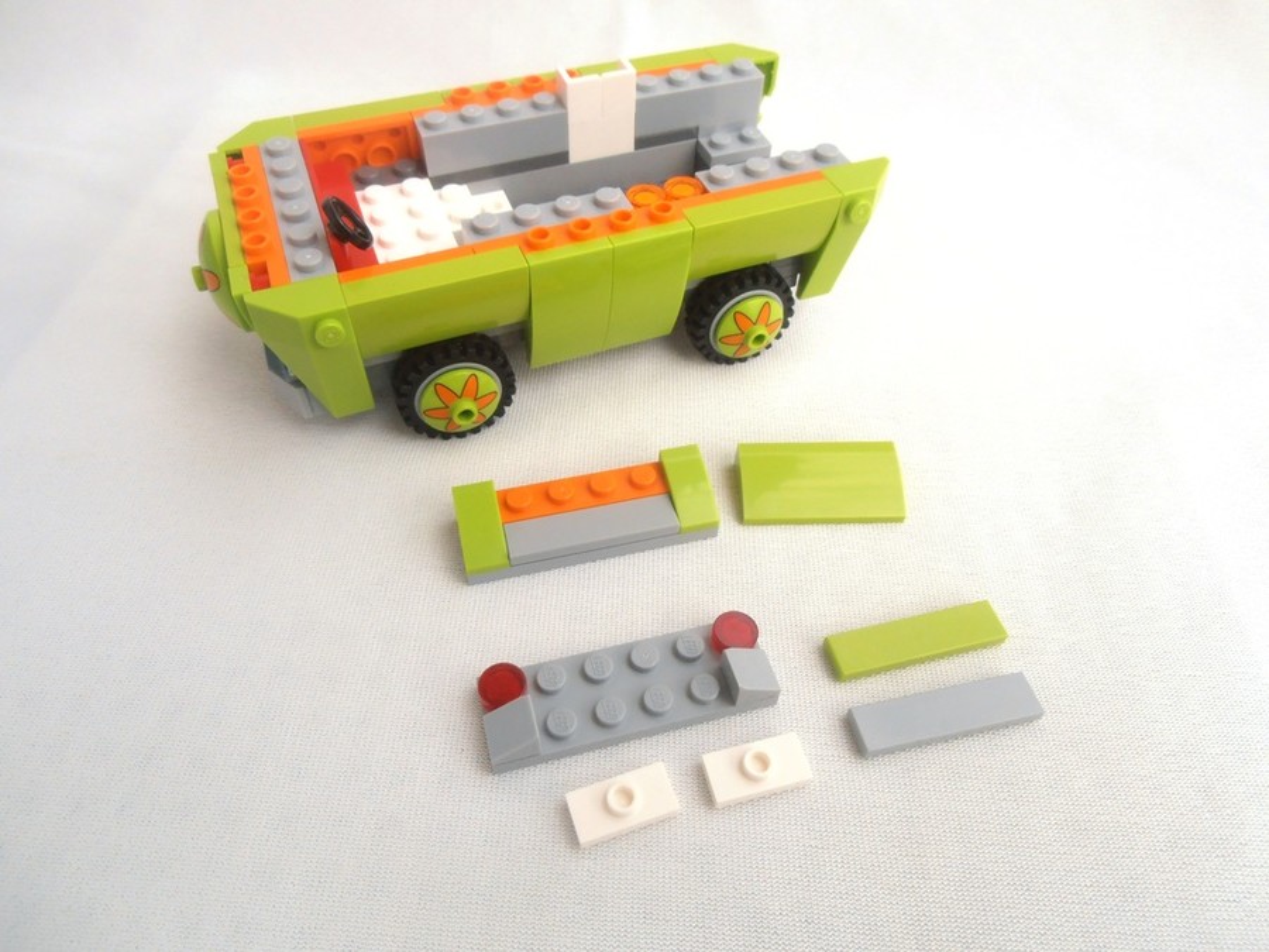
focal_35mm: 24
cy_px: 476
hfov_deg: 71.6
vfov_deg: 56.8
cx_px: 634
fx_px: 880
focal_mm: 4.2
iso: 80
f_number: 3
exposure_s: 1/400
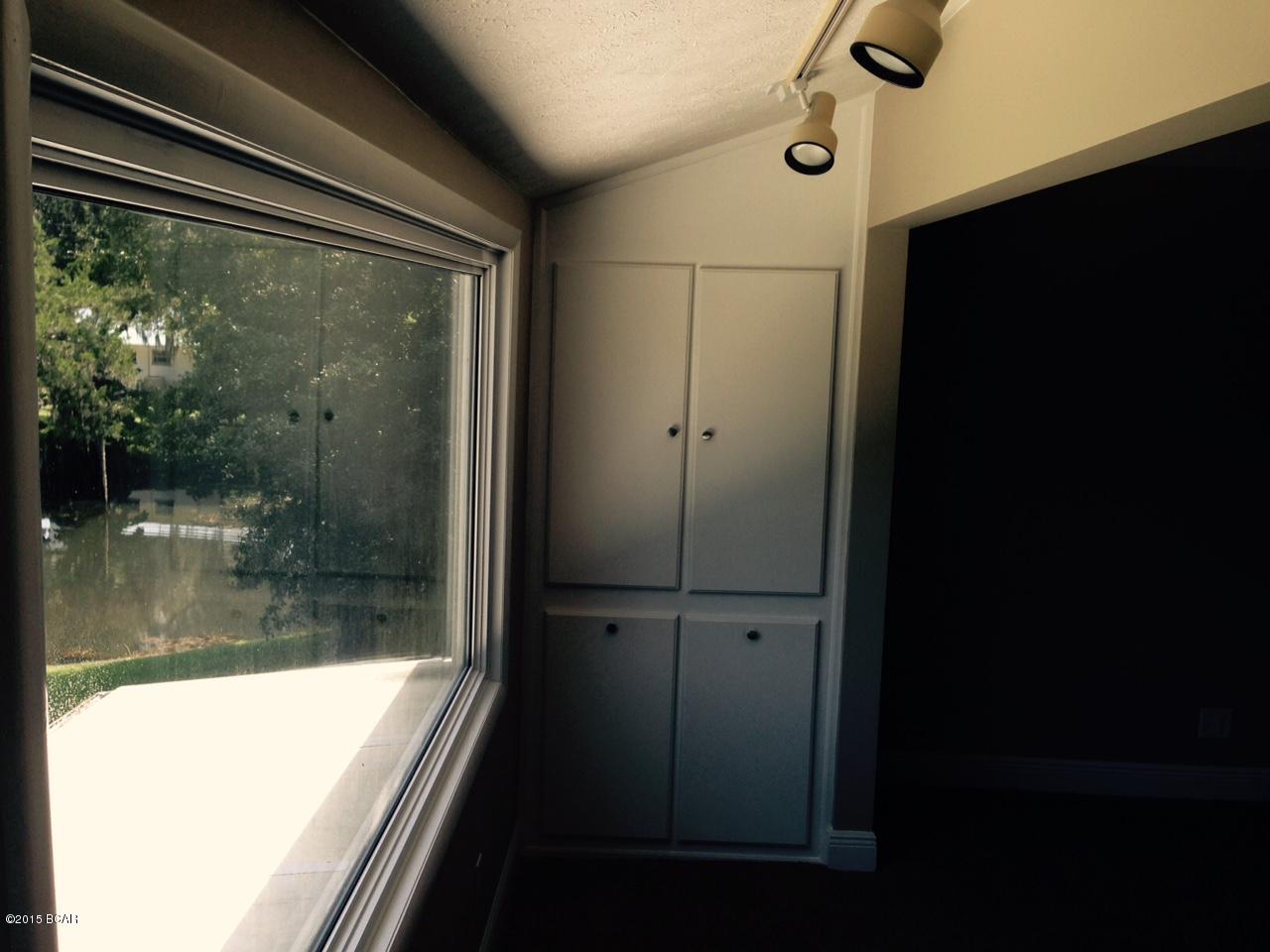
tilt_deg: -8.3
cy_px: 476
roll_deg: -2.5
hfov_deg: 55.4
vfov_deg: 42.9
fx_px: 1211
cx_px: 635
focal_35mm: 33
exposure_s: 1/287
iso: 50
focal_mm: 4.12
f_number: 2.4
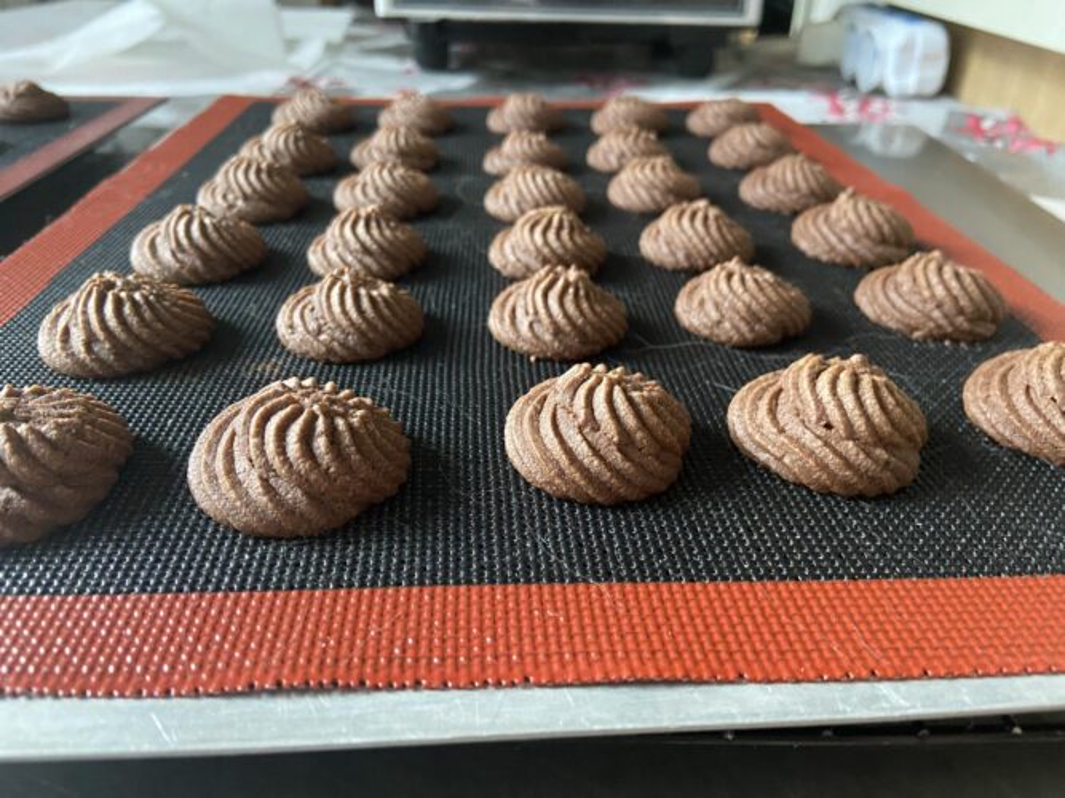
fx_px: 800
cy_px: 399
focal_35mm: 26
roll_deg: -2.5
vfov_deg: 53.0
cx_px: 532
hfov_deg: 67.3
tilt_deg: -30.2
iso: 500
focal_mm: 4.25
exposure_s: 1/48
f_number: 1.8
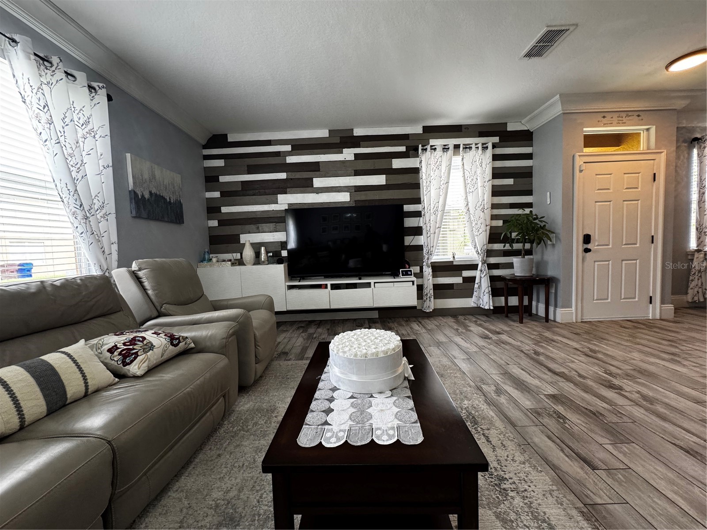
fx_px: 286
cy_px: 265
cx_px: 354
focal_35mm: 14
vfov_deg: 85.7
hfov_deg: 102.1
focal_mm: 2.22
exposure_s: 1/99
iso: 250
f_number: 2.2
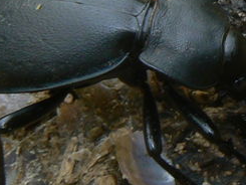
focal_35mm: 88
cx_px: 146
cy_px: 74
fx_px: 626
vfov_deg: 16.8
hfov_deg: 22.2
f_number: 4
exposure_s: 1/50
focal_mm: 6
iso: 80
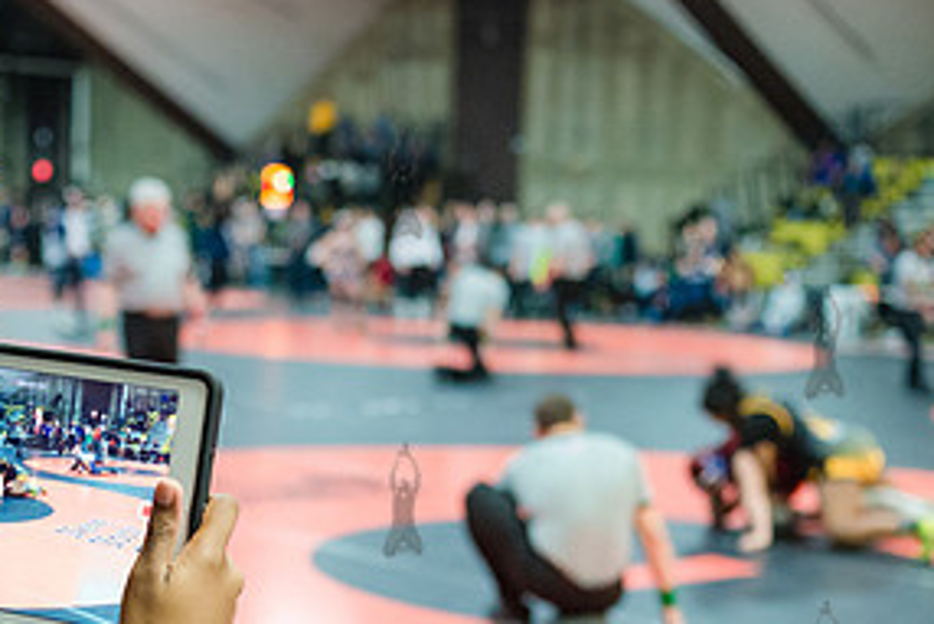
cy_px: 498
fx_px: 1843
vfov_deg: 19.0
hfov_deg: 28.4
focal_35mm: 71
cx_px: 402
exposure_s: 1/320
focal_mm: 35
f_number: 3.2
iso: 4000
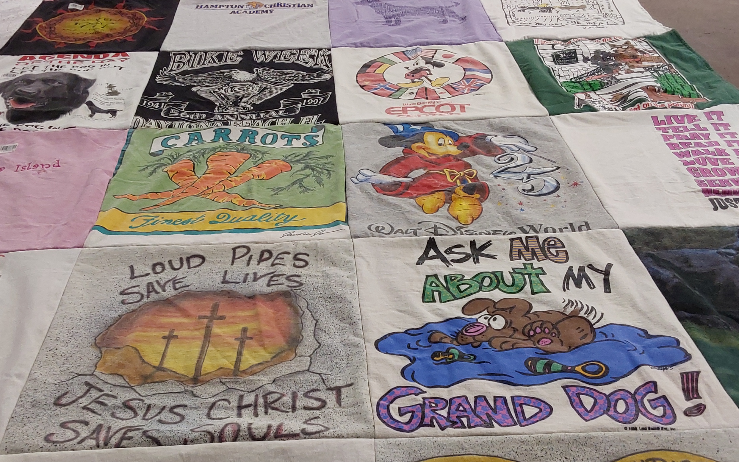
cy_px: 327
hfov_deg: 50.3
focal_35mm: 39
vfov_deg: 32.3
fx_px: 785
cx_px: 330
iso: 64
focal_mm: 2.91
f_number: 1.9
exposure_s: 1/60
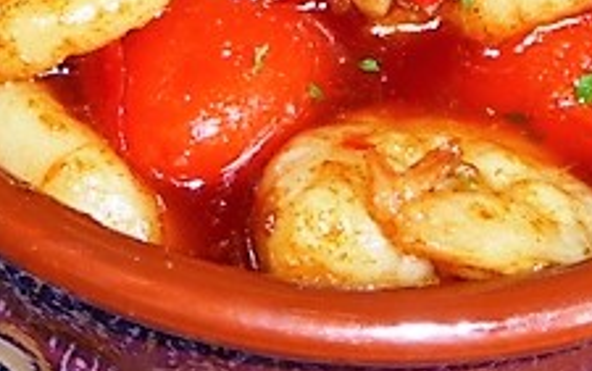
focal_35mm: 175
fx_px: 2826
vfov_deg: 7.4
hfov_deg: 12.0
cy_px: -150
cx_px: 332
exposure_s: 1/30
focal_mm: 9.8
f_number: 4.4
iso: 100
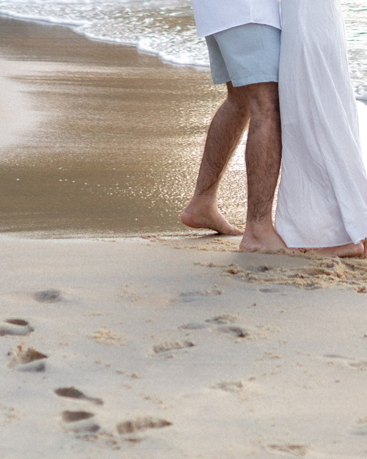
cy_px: -525
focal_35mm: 214
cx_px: 270
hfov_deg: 7.2
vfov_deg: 8.5
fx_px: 2905
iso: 80
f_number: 2.2
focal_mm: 50
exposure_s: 1/200
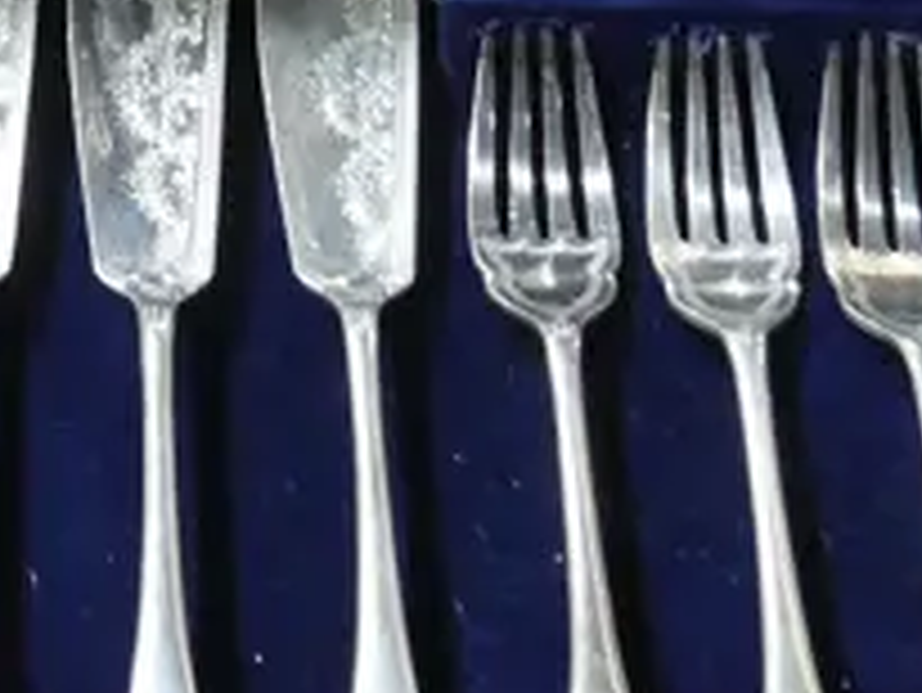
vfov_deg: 9.1
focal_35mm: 160
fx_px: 4264
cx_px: -54
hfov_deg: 12.2
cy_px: -266
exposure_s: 1/60
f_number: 3.6
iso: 800
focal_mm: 16
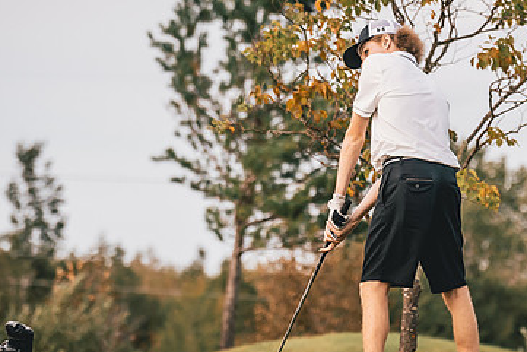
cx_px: 352
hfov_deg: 7.1
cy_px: 164
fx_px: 4232
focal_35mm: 289
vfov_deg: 4.8
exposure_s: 1/3200
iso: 400
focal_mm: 113
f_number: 2.8
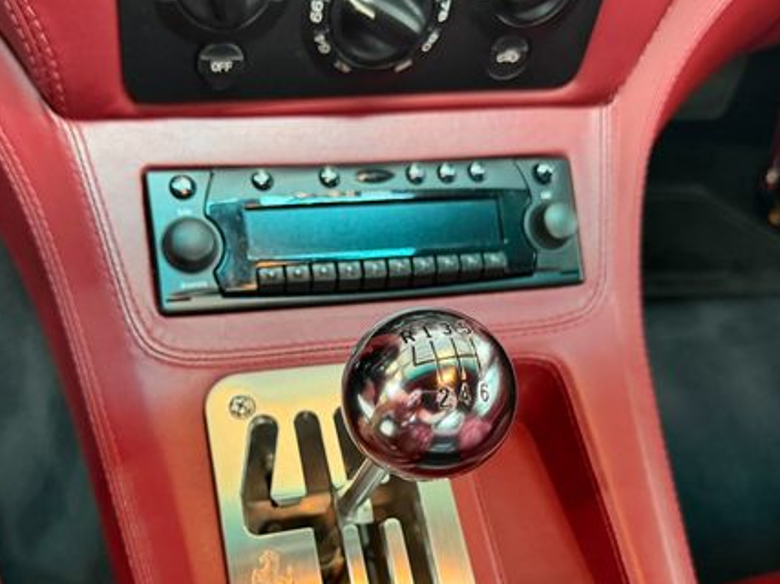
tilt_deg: -56.3
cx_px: 329
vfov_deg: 39.1
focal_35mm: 36
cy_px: 394
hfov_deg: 51.2
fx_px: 811
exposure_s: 1/55
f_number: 1.78
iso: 800
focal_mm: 6.76
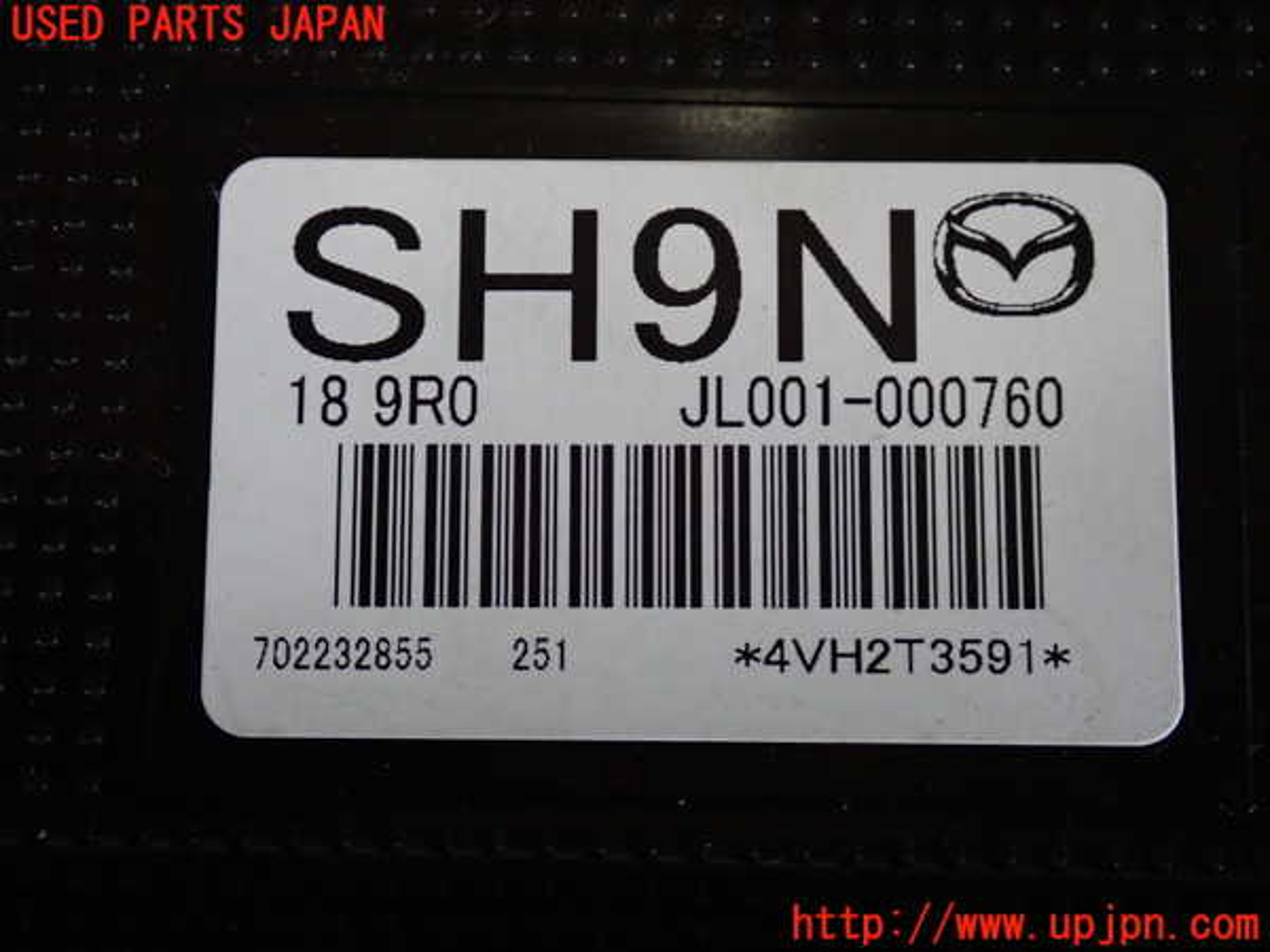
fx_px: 3008
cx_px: 635
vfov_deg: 18.0
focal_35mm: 82
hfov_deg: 23.8
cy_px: 476
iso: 500
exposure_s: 1/80
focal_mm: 14.62
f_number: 4.3
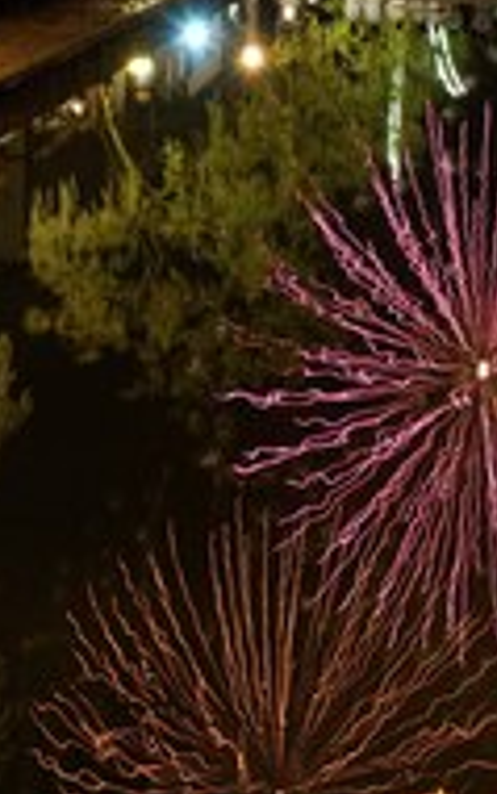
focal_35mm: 108
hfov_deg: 12.1
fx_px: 2337
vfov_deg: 17.9
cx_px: 255
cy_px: -267
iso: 200
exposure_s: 12.7
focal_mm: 34
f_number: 9
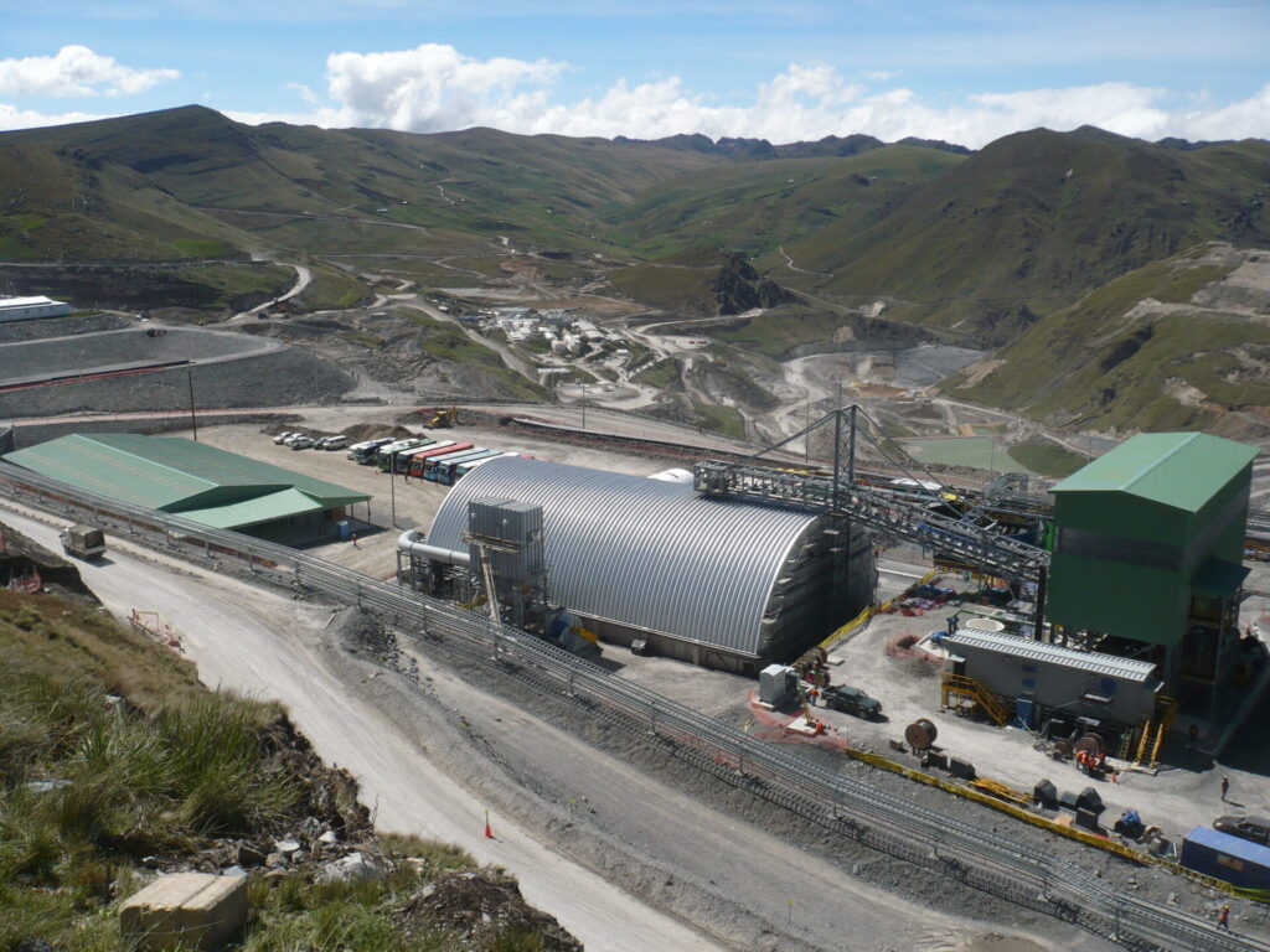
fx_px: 1284
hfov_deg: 52.6
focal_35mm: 35
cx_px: 635
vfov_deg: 40.7
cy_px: 476
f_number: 8
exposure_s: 1/320
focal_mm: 5.8
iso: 100
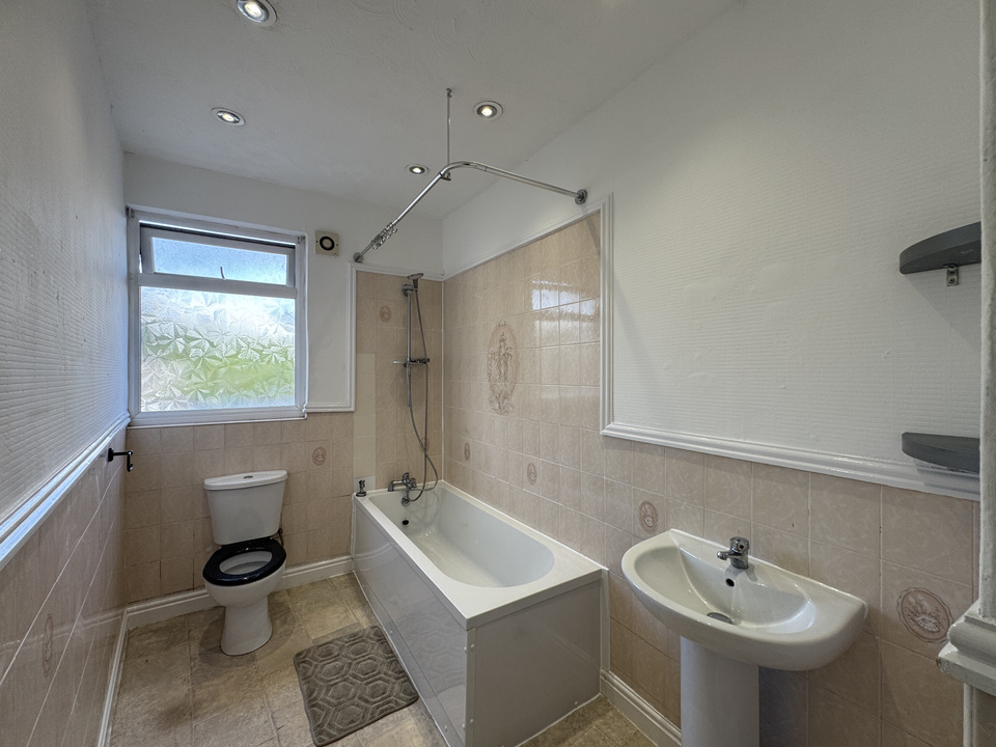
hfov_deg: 102.1
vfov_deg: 85.7
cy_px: 374
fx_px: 403
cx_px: 498
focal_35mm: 14
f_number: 2.2
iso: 50
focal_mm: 2.22
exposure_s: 1/99
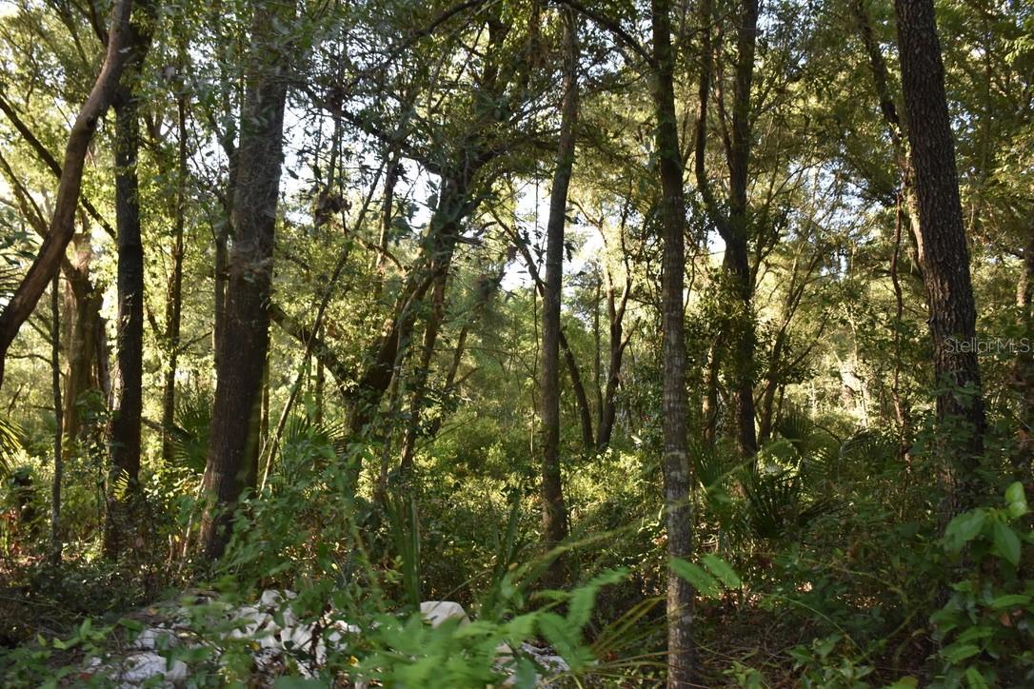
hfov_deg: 61.9
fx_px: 862
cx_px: 517
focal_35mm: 30
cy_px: 344
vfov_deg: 43.6
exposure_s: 1/125
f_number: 5.6
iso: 800
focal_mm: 20
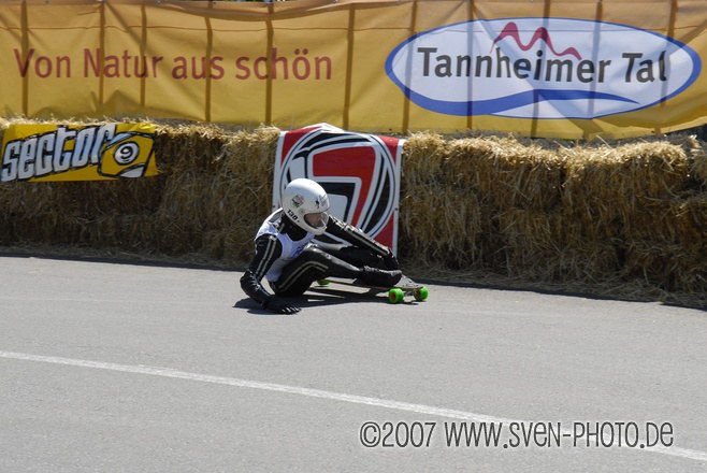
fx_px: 1622
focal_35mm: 82
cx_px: 354
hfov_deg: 24.6
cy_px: 236
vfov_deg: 16.6
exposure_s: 1/500
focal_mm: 55
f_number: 7.1
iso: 320
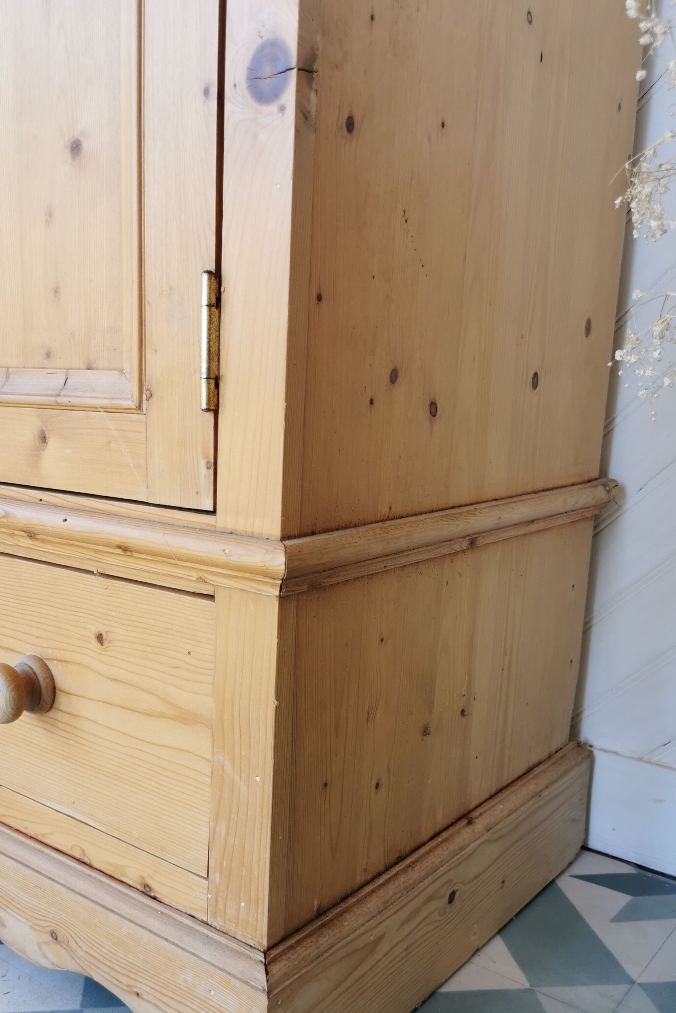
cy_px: 597
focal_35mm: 34
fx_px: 957
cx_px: 261
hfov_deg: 38.7
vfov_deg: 55.5
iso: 50
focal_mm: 5.56
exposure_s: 1/185
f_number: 1.6
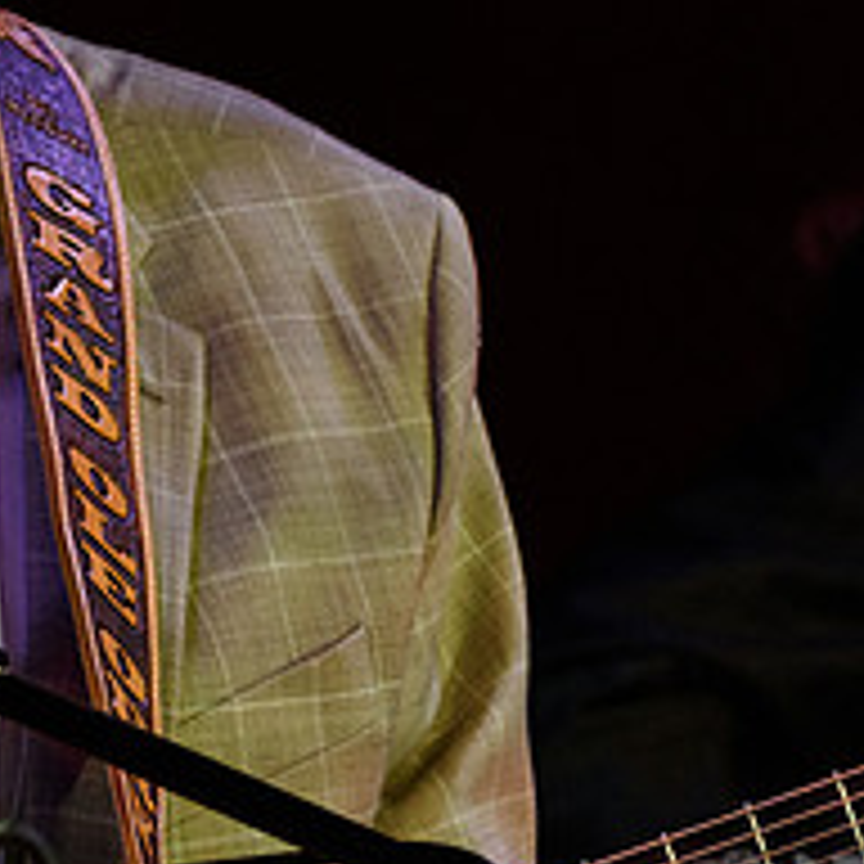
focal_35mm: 1287
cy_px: 142
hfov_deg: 1.4
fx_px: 36343
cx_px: -99
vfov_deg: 1.4
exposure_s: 1/640
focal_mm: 500
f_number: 6
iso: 2500
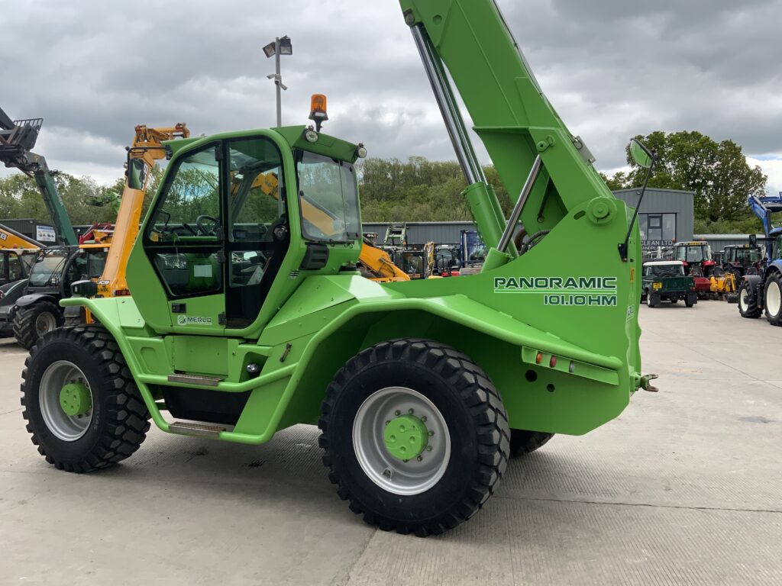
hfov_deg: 61.7
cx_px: 391
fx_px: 655
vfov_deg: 48.2
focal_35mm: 29
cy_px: 293
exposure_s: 1/1121
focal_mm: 3
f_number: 1.8
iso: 16
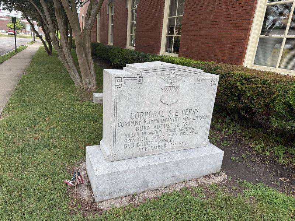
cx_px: 148
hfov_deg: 71.6
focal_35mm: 24
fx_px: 205
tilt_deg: -19.9
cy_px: 110
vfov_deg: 56.8
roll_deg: -3.3
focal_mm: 6.76
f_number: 1.78
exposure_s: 1/689
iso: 80
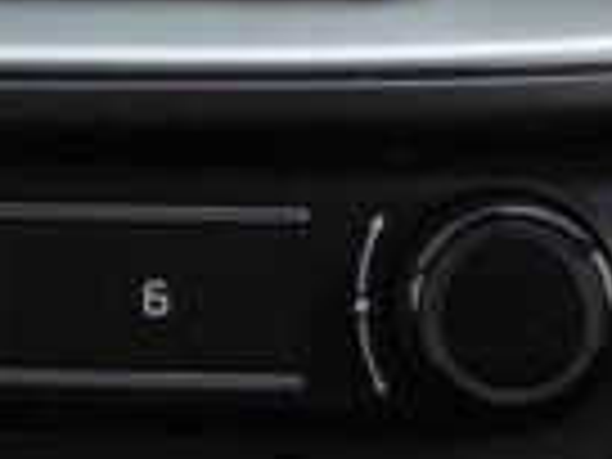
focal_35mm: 341
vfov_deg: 4.3
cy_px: -432
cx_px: -608
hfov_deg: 5.7
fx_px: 6029
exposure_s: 1/160
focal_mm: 11.7
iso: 100
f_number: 3.5
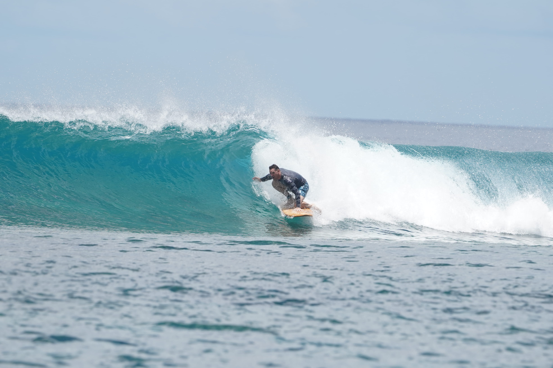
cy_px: 184
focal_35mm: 900
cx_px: 276
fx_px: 13824
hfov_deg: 2.3
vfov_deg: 1.5
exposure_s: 1/1000
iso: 400
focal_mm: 600
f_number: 9
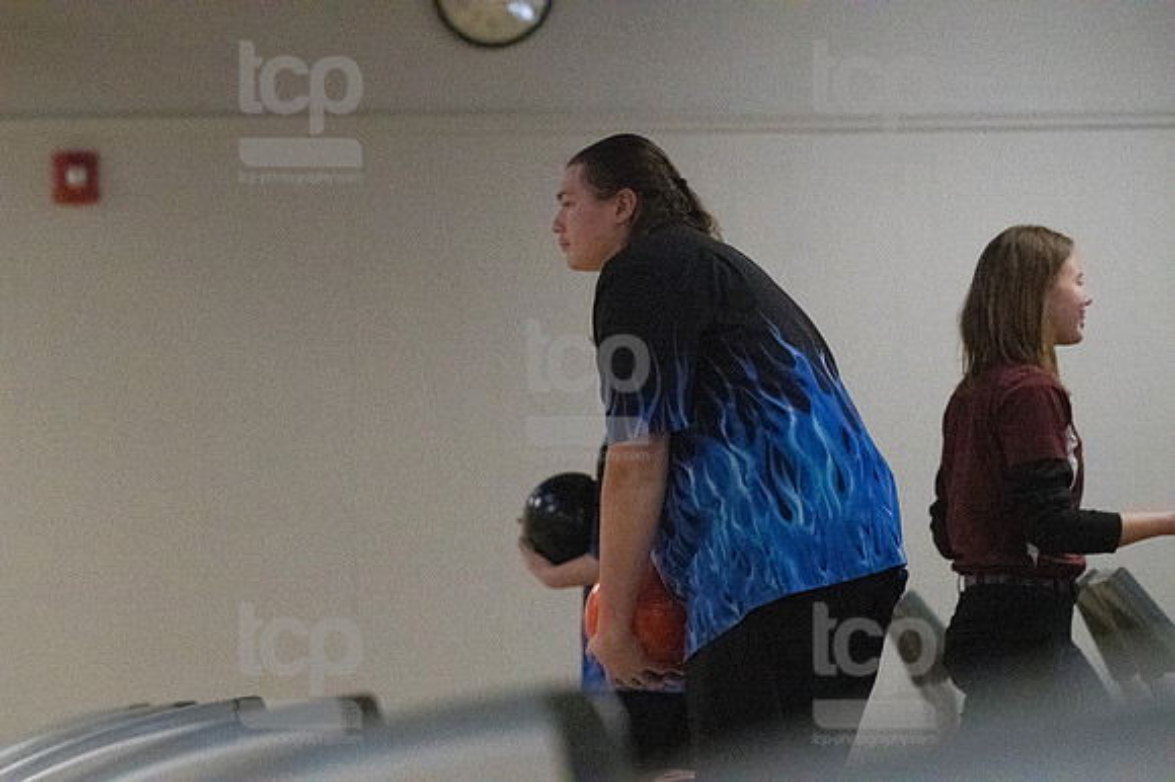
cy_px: 391
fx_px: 8057
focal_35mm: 247
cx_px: 588
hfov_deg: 8.3
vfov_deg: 5.6
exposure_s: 1/1250
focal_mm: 165
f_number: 4
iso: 10000
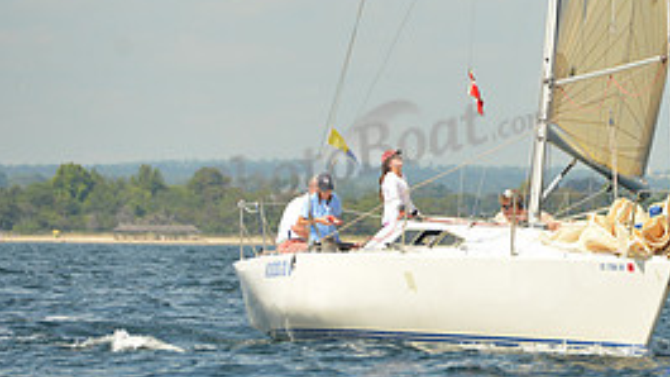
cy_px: -14
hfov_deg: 4.7
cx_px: 685
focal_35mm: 459
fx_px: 8154
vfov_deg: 2.6
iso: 320
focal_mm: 200
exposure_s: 1/1250
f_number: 8
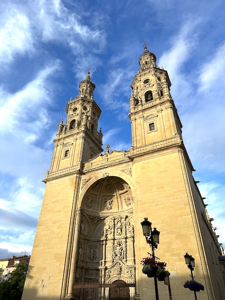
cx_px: 112
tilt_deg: +37.0
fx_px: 208
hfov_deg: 56.8
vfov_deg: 71.6
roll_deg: -1.4
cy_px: 150
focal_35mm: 24
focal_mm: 6.86
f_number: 1.78
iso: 80
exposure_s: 1/2299
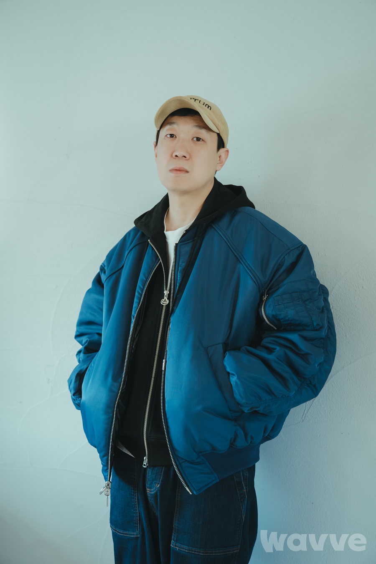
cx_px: 188
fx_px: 736
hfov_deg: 28.6
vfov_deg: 41.9
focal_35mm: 47
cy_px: 282
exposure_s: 1/200
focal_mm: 47
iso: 1250
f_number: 4
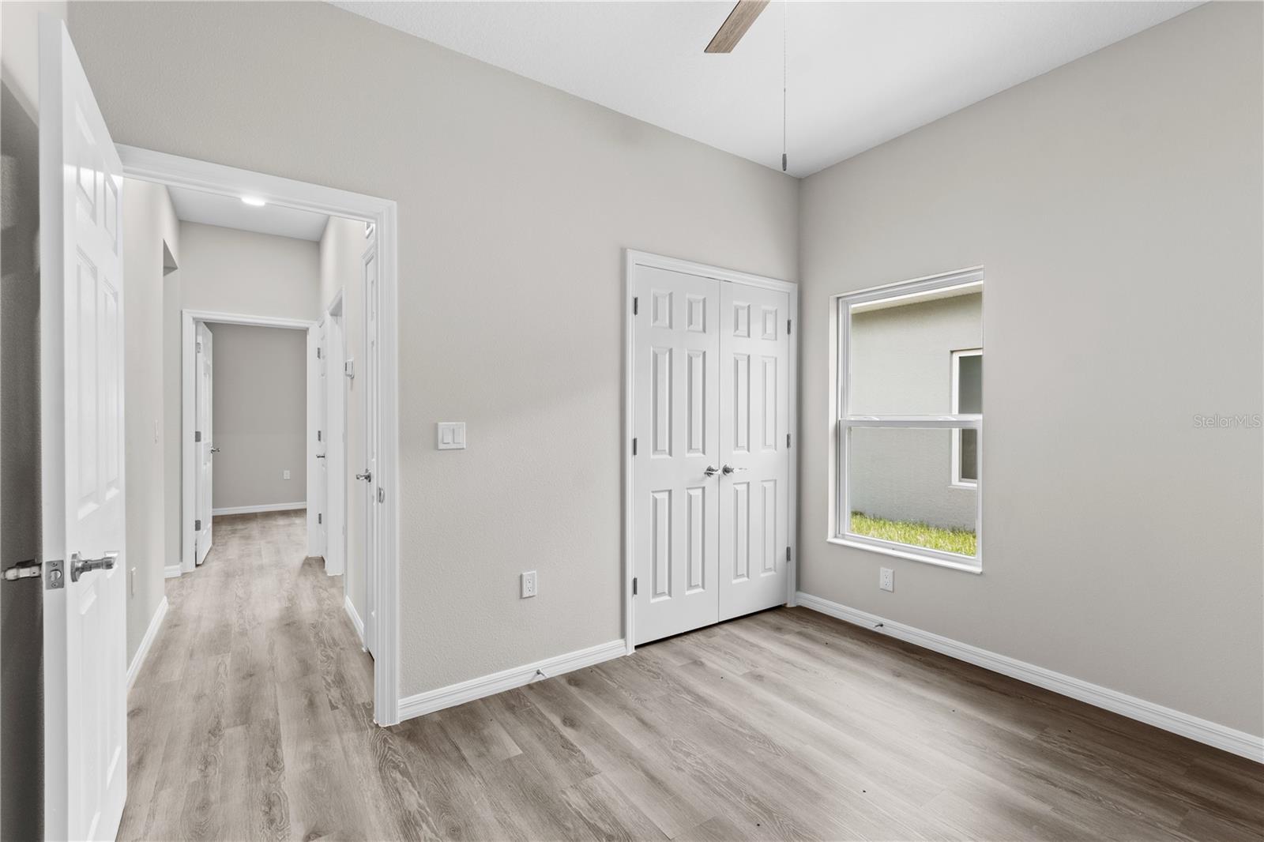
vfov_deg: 77.3
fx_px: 527
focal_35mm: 15
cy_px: 421
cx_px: 632
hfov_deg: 100.4
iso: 100
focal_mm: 10
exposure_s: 1.6
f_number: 7.1
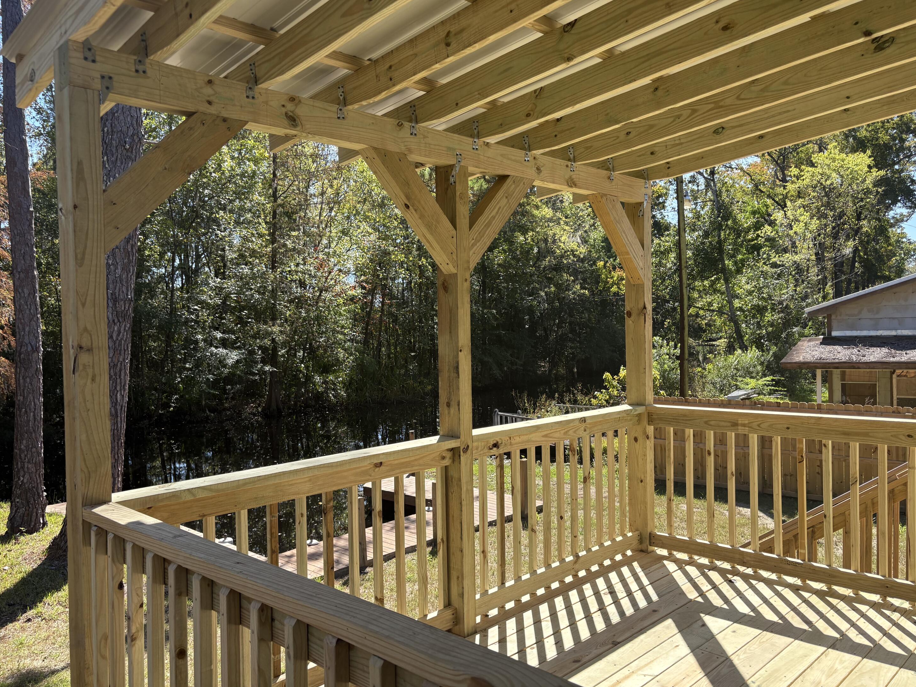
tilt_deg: -1.3
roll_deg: +1.3
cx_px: 448
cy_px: 336
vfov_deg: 51.4
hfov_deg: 65.3
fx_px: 714
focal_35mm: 27
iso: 64
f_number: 1.6
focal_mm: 5.96
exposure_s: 1/1239
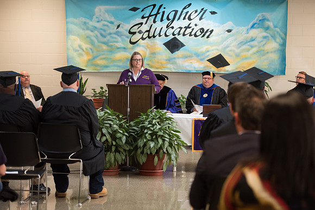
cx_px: 158
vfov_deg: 15.2
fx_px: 788
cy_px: 105
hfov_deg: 22.6
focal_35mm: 90
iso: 2000
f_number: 3.5
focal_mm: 90
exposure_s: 1/200
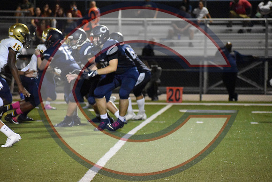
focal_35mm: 278
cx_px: 136
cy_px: 91
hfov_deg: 7.4
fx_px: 2097
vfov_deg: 5.0
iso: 12800
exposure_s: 1/320
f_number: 5.3
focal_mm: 185
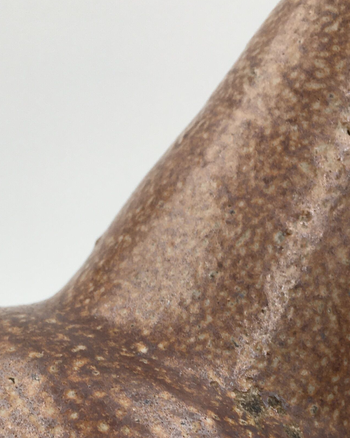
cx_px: 174
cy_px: 493
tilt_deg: -36.0
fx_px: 919
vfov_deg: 24.7
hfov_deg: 21.6
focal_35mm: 71
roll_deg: +2.8
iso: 32
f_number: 2.2
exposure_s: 1/120
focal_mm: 4.15
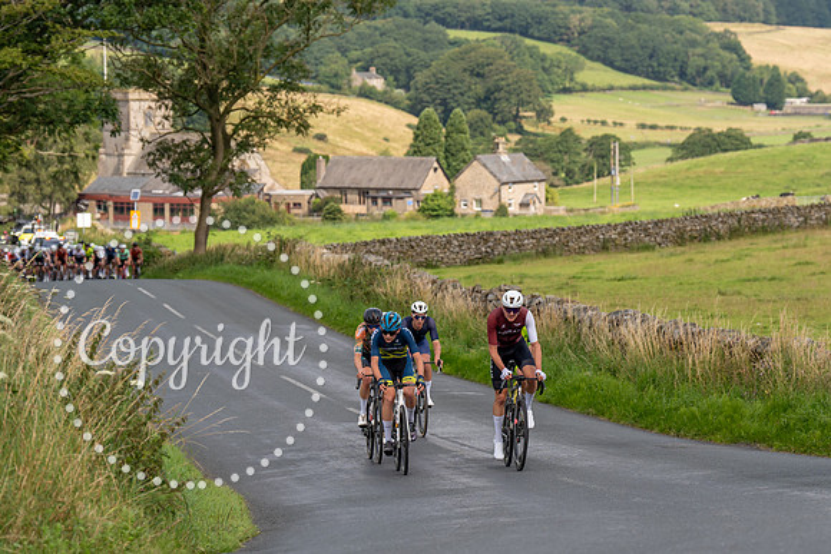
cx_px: 516
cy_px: 281
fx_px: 3211
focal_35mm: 139
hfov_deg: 14.7
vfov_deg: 9.9
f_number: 4
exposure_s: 1/1000
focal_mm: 112
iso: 100
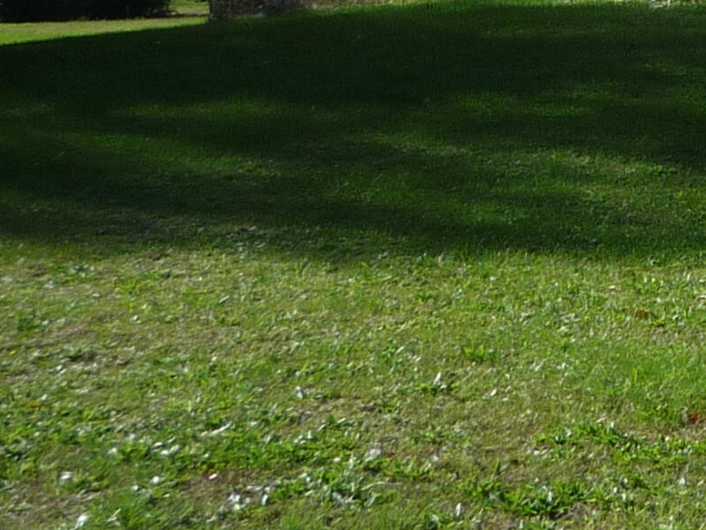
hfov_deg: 15.0
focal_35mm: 121
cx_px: 1091
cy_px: -118
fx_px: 2468
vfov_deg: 12.0
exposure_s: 1/400
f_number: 4.5
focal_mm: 5.2
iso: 100
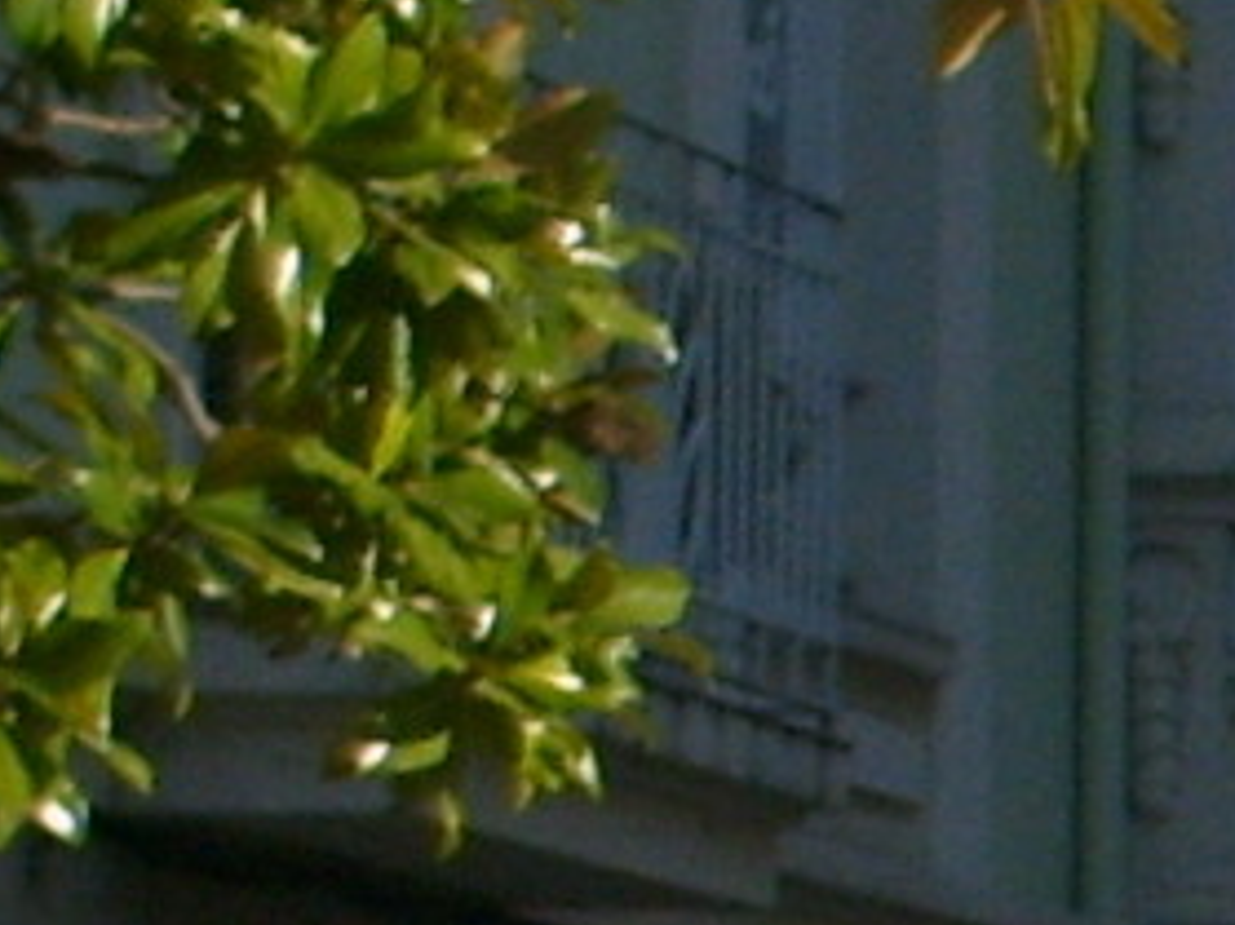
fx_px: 18865
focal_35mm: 529
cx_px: 4519
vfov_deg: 2.8
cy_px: 2093
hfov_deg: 3.6
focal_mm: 12
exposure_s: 1/90
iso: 80
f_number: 9.8
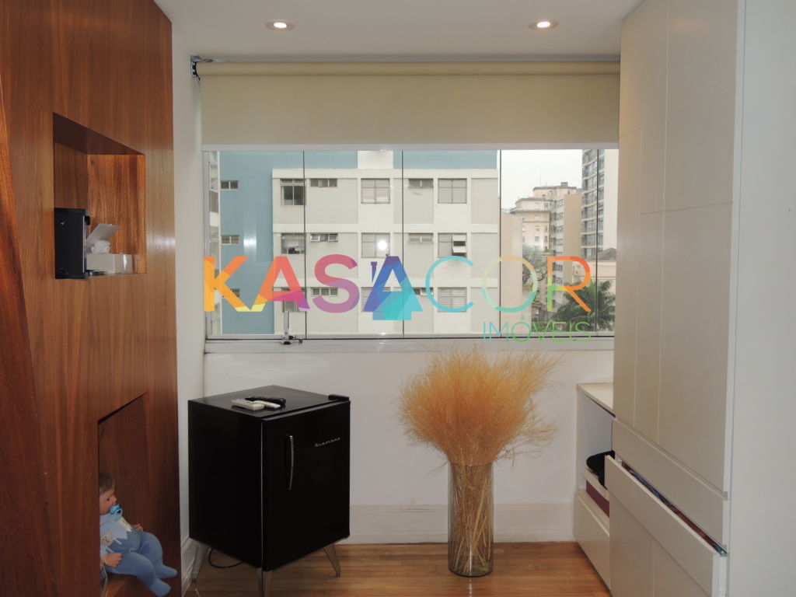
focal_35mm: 30
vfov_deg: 46.8
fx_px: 690
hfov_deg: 60.0
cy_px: 298
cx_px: 398
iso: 100
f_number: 3.1
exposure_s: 1/60
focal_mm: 5.3
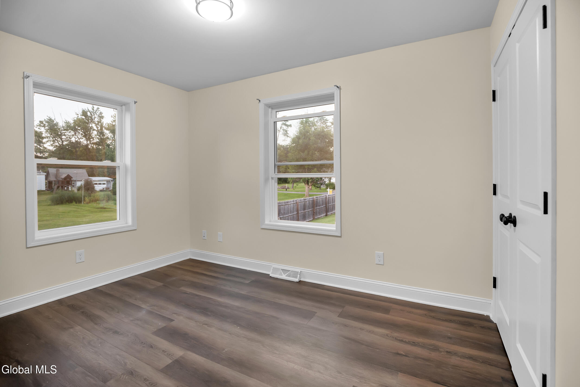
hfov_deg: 96.7
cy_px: 194
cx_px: 290
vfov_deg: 73.8
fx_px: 258
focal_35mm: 16
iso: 250
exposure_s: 1/10
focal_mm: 16
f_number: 4
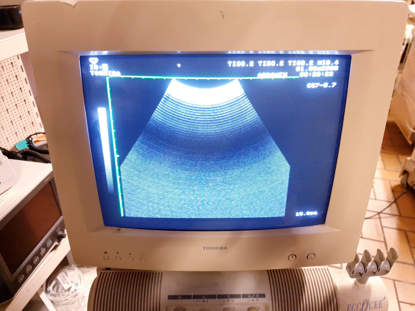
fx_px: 312
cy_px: 156
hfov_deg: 67.3
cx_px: 208
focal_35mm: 26
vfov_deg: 53.1
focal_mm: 4.3
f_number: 1.5
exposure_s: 1/50
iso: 400
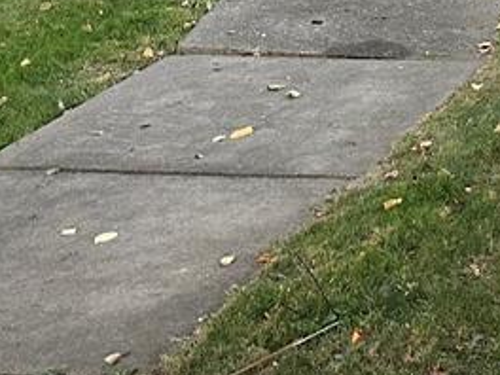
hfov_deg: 17.3
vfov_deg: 14.8
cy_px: -191
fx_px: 1343
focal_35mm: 93
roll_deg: -0.3
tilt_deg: -4.4
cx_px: 890
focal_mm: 6.86
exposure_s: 1/60
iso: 320
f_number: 1.78
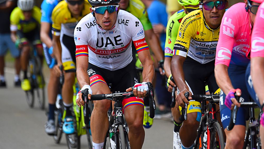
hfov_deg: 6.4
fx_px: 2352
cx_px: 132
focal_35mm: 336
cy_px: 61
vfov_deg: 3.6
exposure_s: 1/1250
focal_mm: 320
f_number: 6.3
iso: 1250
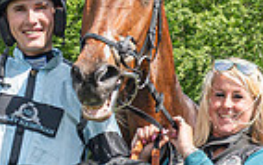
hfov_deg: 13.4
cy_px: 318
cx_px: 67
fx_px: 1119
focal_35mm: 156
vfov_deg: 8.1
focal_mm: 24
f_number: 5
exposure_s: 1/500
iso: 200
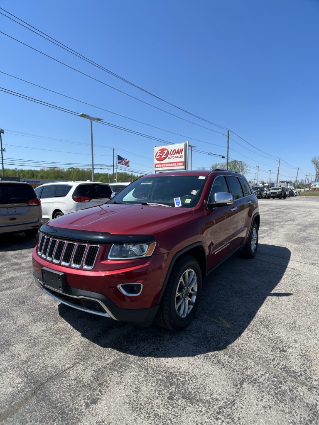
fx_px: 319
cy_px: 212
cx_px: 160
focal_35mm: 26
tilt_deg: -4.3
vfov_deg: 67.3
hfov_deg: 53.1
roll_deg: -0.8
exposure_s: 1/3257
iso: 50
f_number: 1.5
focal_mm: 5.7
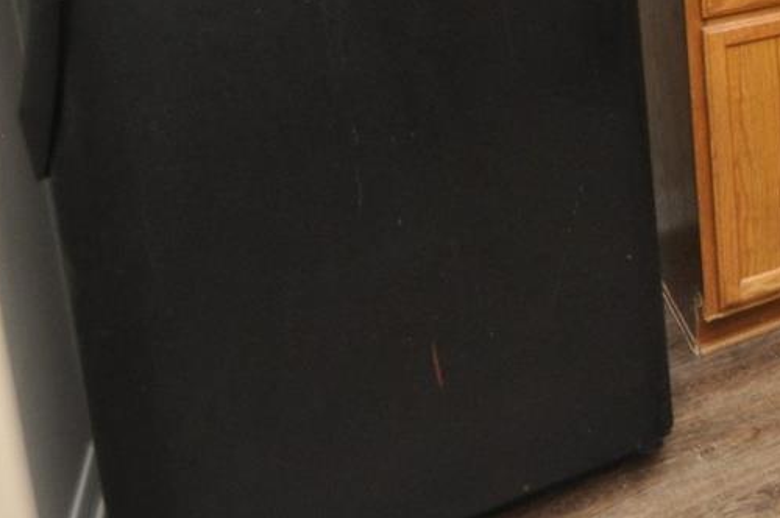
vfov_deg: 24.1
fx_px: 1039
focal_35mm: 48
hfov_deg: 32.9
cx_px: 963
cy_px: -175
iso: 800
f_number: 4
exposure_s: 1/60
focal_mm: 10
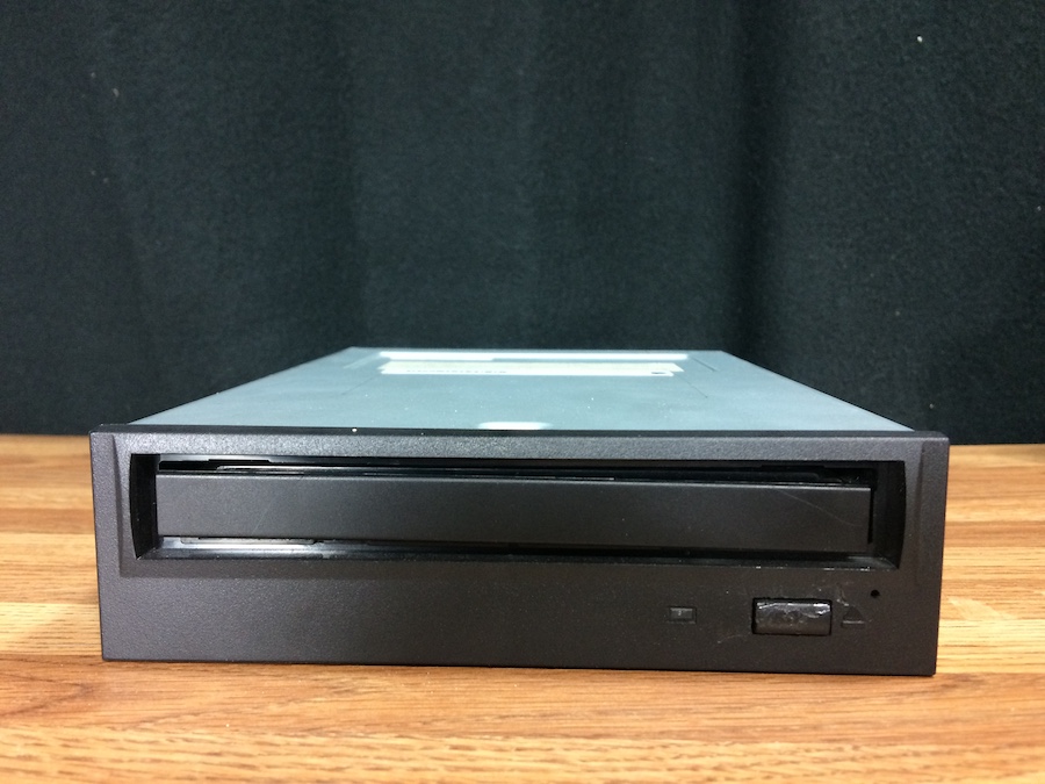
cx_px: 522
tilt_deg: -4.4
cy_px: 392
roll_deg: -0.1
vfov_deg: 48.2
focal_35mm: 29
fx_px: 875
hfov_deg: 61.7
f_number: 2.2
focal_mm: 4.15
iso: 160
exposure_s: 1/30
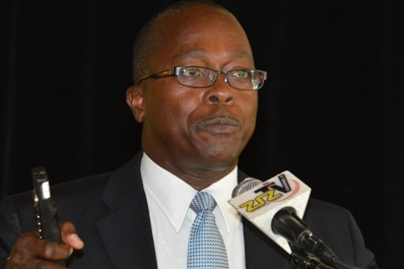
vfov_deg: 4.3
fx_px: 3612
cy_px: 144
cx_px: 226
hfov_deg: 6.4
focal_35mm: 322
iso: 3200
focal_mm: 200
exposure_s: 1/60
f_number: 11
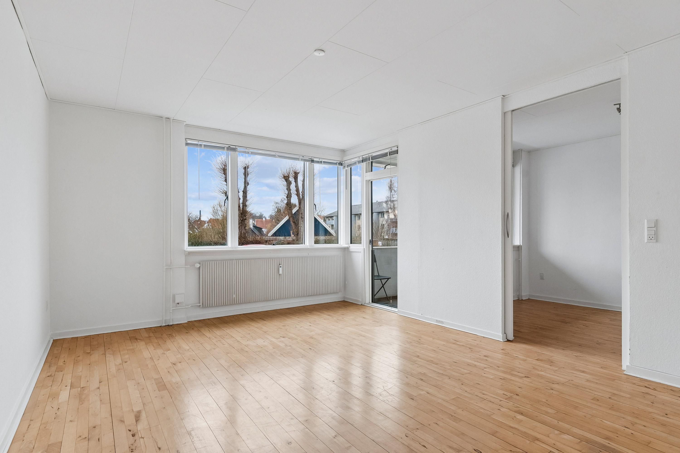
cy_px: 226
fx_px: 340
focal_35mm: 18
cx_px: 340
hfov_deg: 90.0
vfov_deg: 67.4
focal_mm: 12
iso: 200
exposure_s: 1/40
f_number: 10
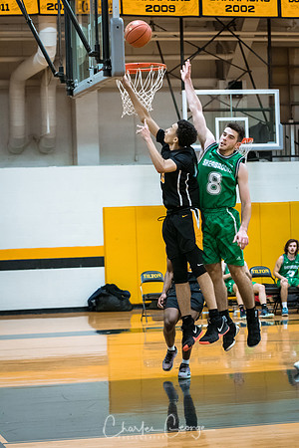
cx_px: 150
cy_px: 224
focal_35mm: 105
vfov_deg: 19.5
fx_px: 1308
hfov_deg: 13.0
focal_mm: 70
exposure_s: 1/400
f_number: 2.8
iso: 3200
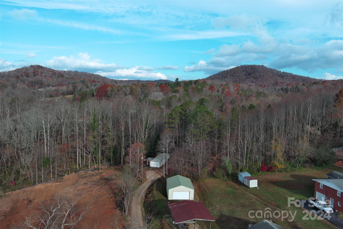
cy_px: 114
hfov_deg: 63.7
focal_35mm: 29
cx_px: 172
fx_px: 276
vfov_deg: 45.0
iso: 100
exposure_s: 1/1142
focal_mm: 10.57
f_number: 2.8
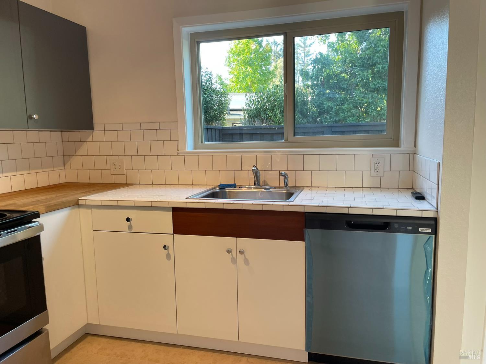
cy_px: 182
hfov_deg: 67.3
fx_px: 365
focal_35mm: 26
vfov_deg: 53.1
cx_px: 243
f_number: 1.6
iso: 80
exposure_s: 1/120
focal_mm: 4.2
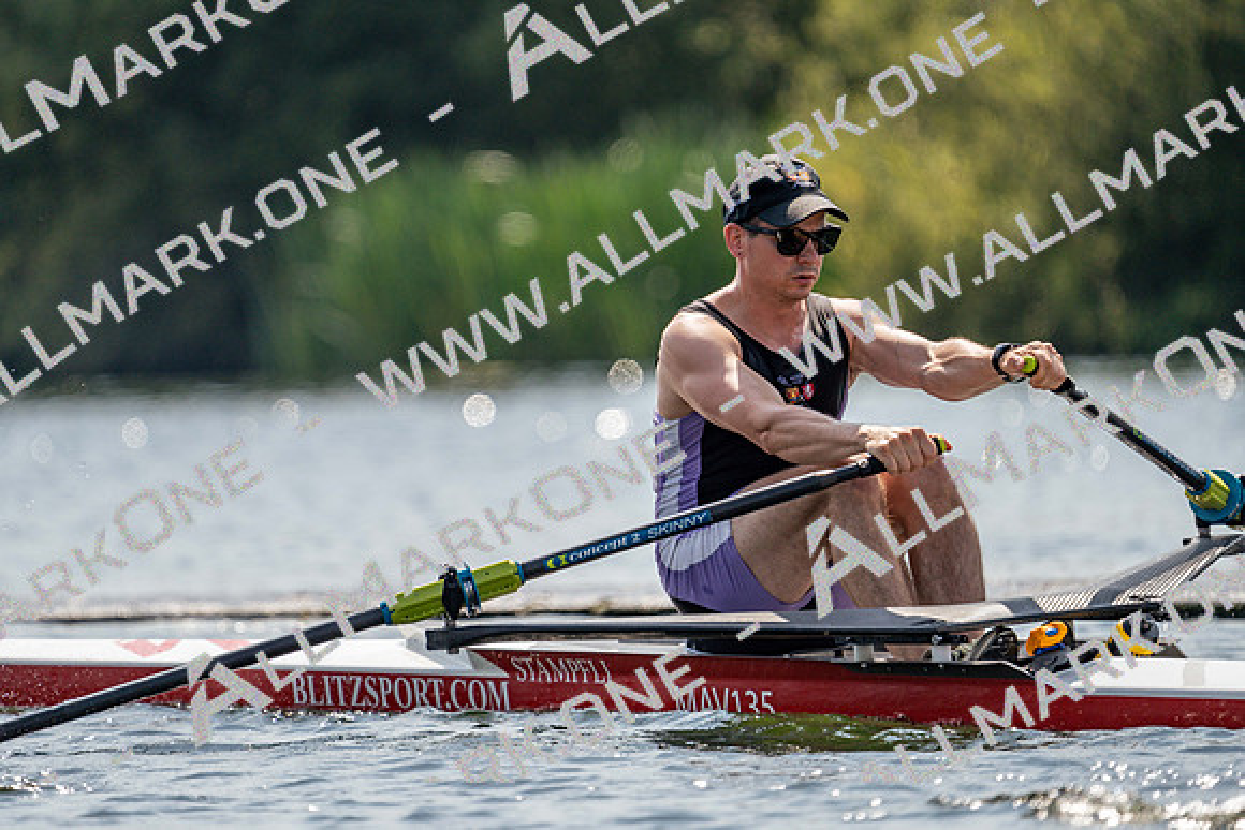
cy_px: 415
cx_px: 622
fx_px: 19336
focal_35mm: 559
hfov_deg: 3.7
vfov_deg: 2.5
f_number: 6.3
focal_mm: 559
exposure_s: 1/1600
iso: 250
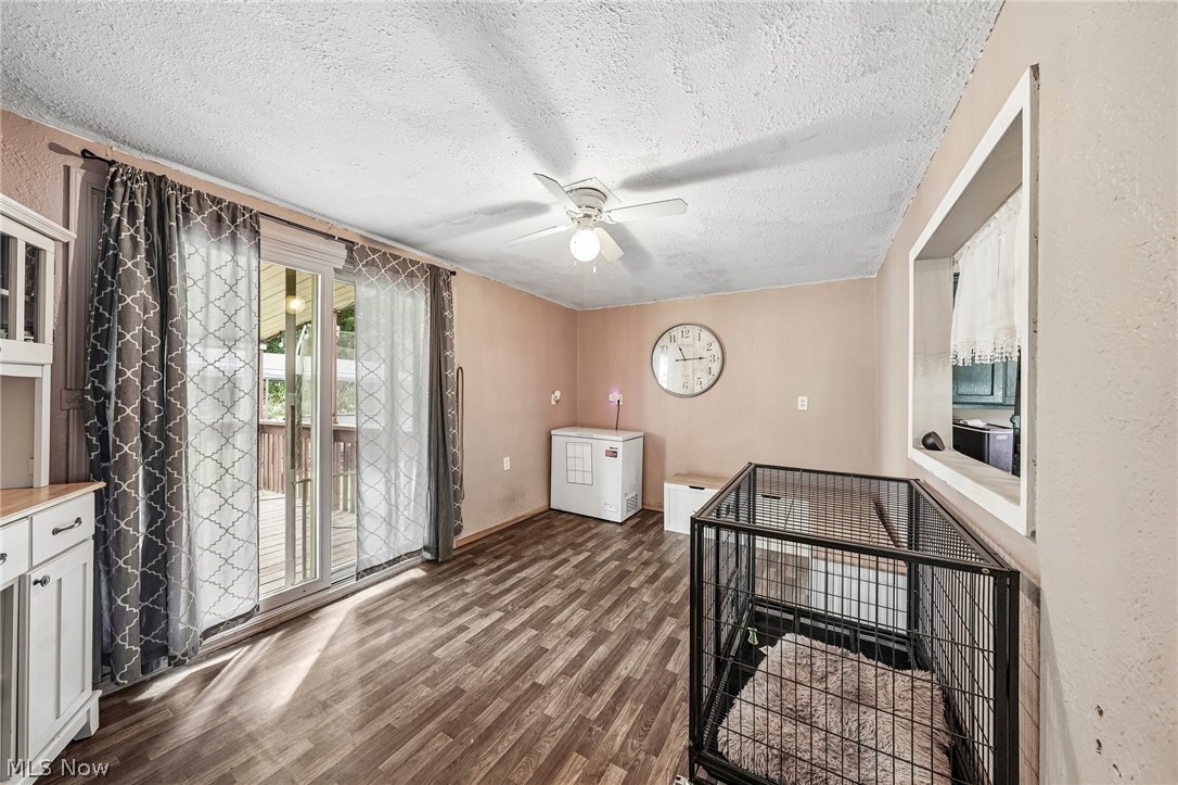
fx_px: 392
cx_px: 589
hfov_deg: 112.6
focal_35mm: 12
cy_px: 392
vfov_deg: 89.9
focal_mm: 12
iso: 400
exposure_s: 1/2.5
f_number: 8
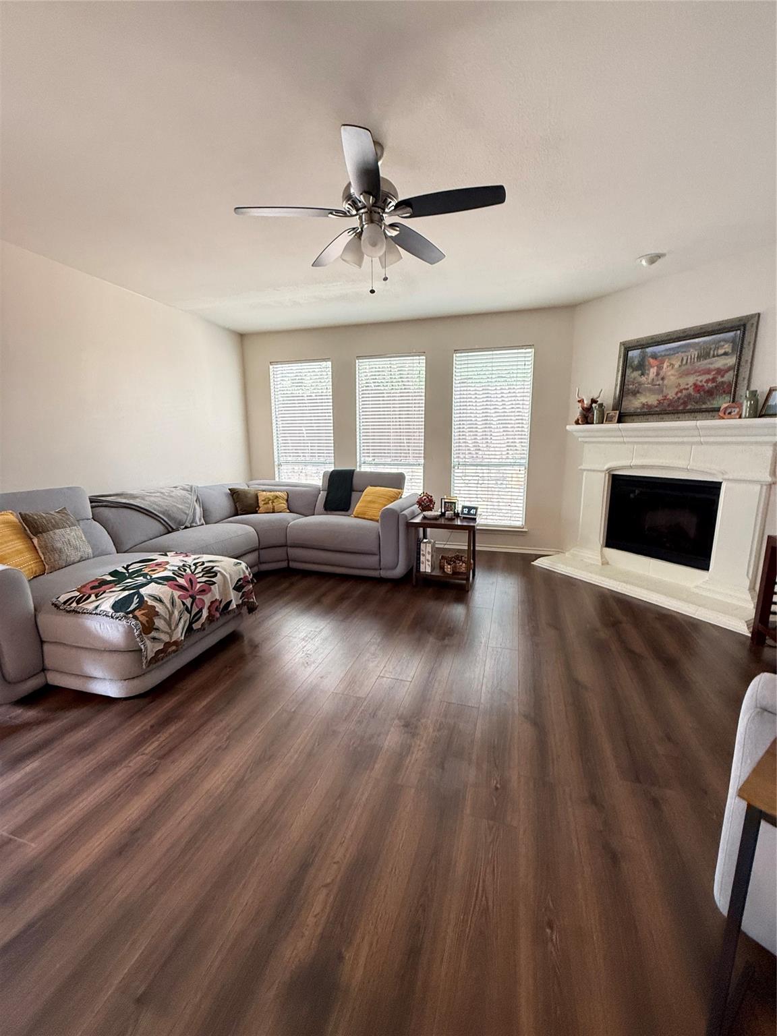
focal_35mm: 14
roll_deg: +1.2
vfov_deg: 102.1
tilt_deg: -10.2
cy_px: 518
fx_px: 419
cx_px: 388
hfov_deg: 85.7
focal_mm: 2.22
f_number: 2.2
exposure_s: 1/60
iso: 400
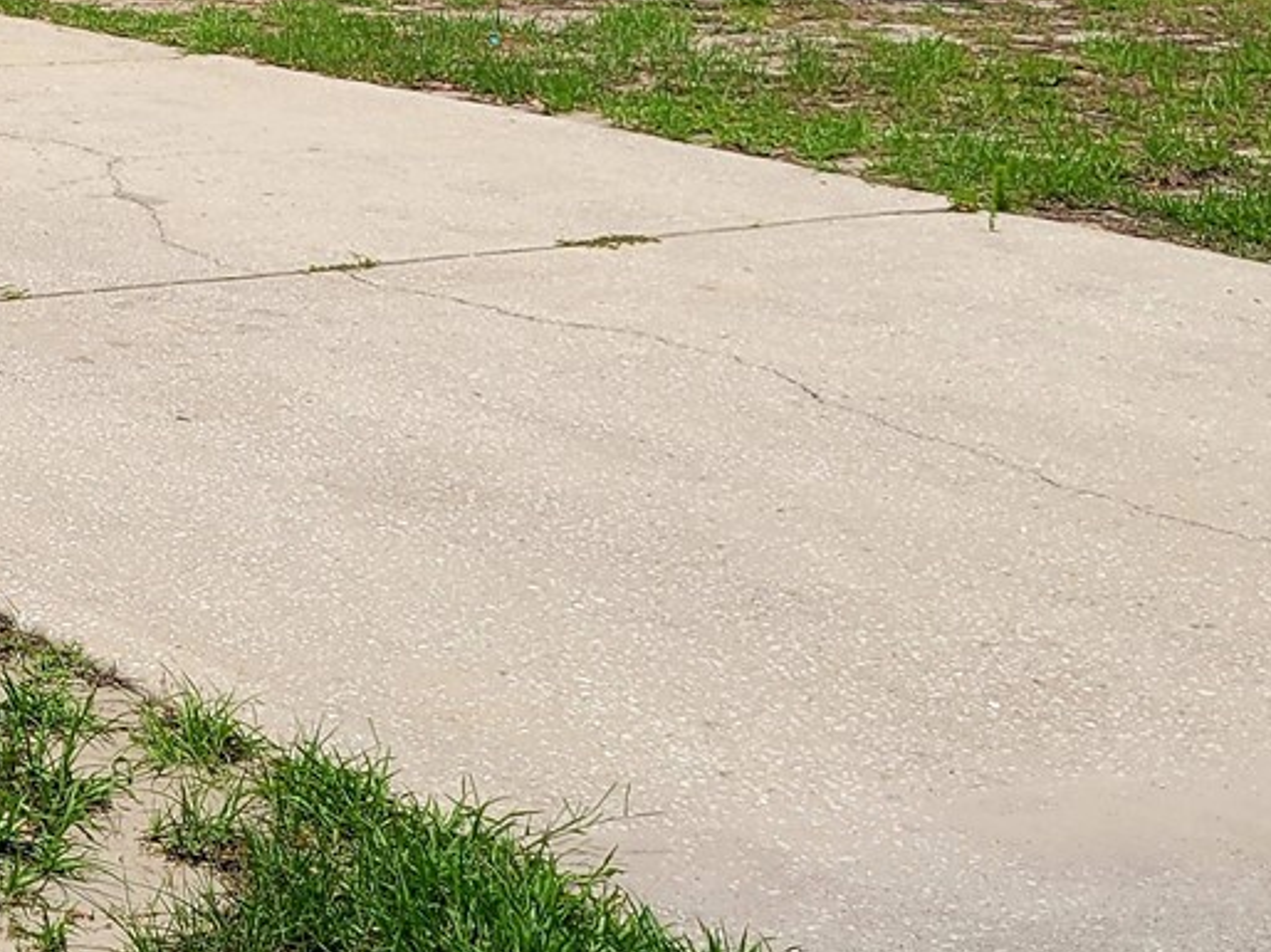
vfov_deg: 17.0
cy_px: -331
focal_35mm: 81
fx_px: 2973
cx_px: -188
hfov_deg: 22.5
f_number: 1.8
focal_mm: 5.4
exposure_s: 1/3333
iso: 40
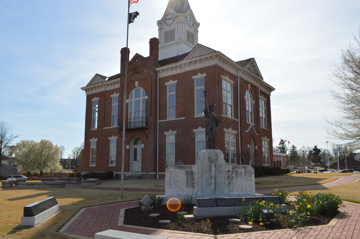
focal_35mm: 28
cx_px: 176
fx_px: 280
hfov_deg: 65.5
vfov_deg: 46.3
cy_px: 123
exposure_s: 1/200
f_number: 10
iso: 100
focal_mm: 18
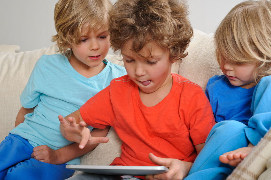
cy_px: 90
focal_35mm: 50
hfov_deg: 39.6
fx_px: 376
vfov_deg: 26.9
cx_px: 136
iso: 200
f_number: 8
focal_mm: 50
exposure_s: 1/160
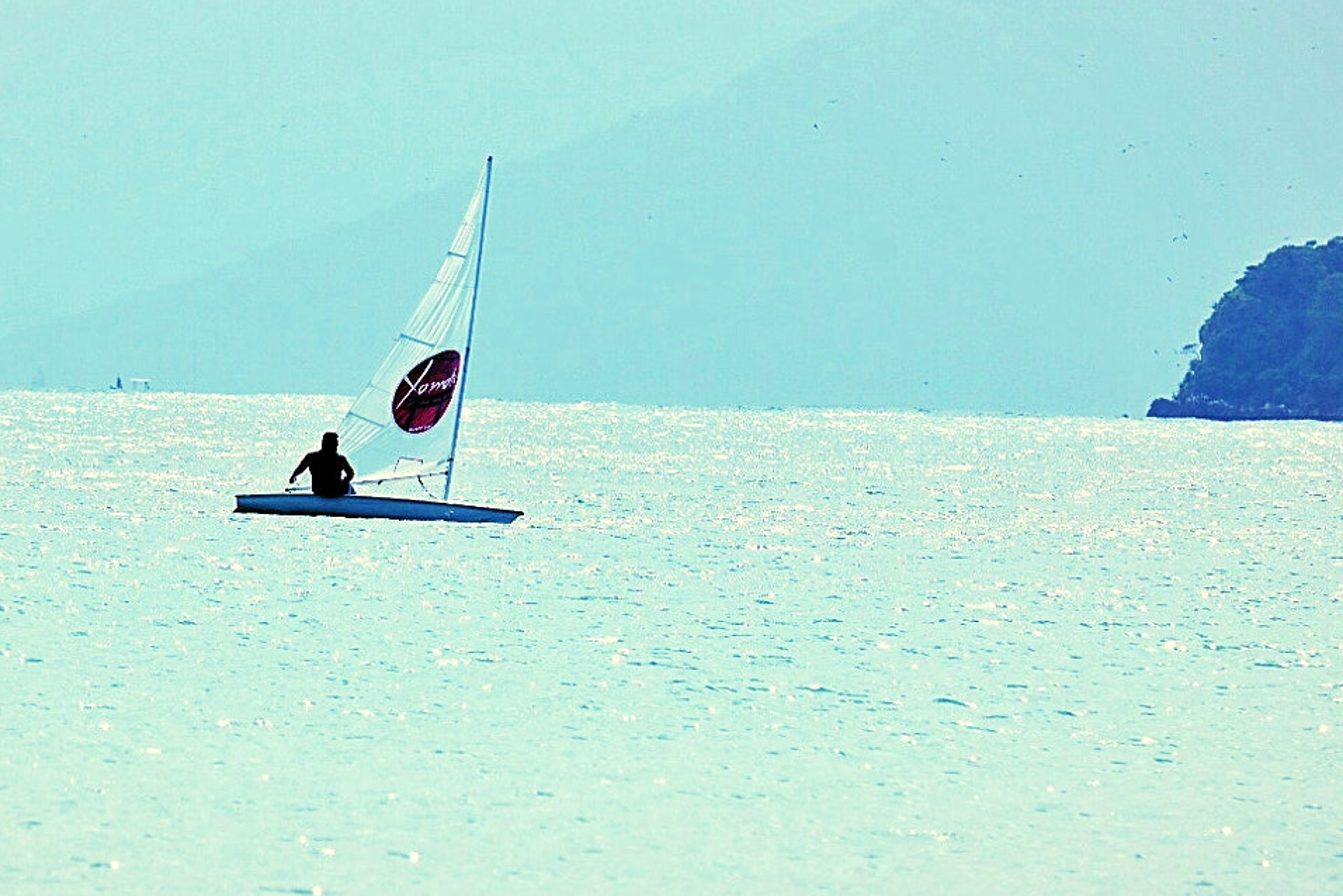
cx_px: 527
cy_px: 366
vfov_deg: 1.8
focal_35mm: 753
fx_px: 28098
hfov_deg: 2.7
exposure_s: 1/500
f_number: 11
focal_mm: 300
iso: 200
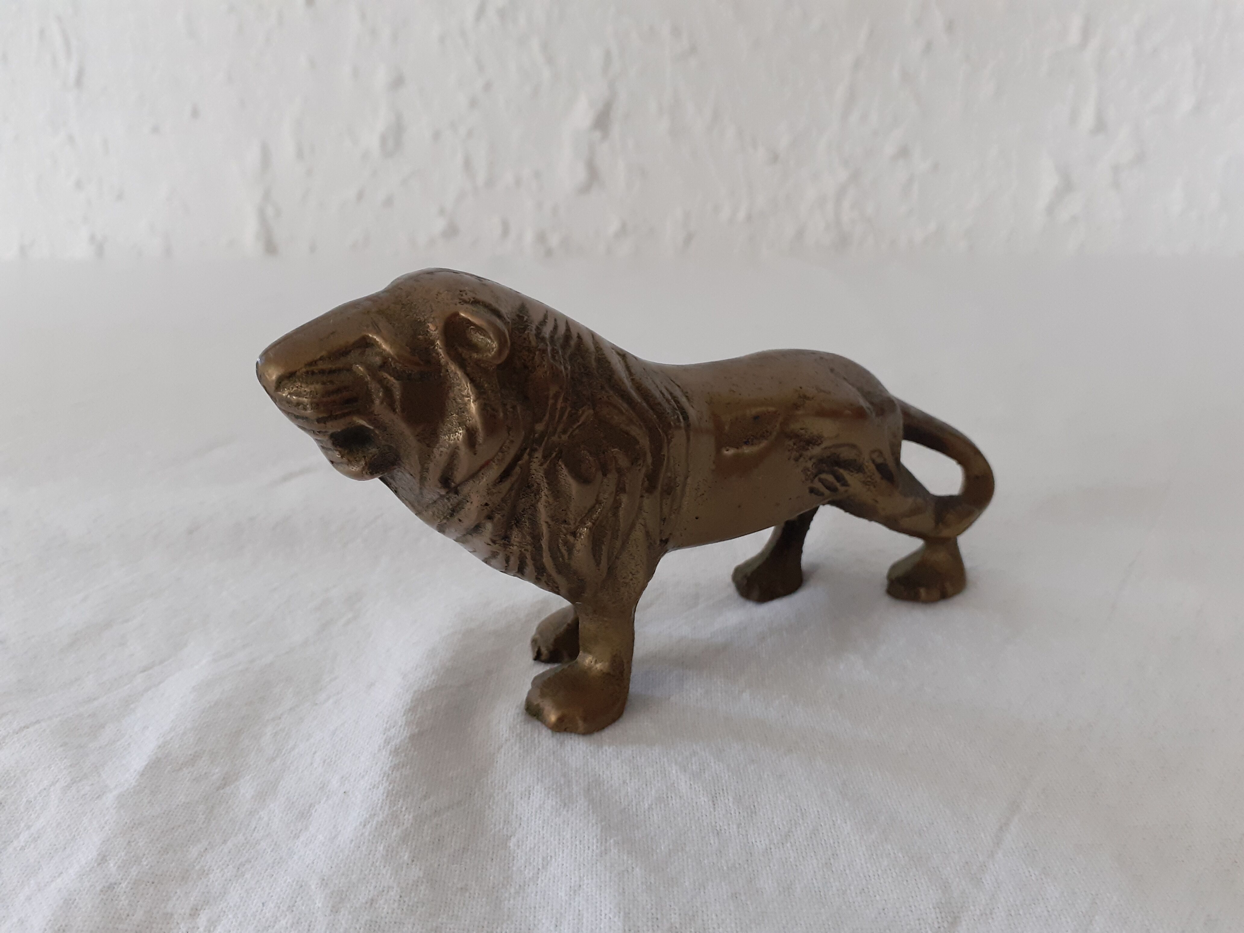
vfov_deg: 51.4
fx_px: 970
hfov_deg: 65.3
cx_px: 622
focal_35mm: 27
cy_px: 466
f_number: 1.9
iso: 200
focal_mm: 3.6
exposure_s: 1/50
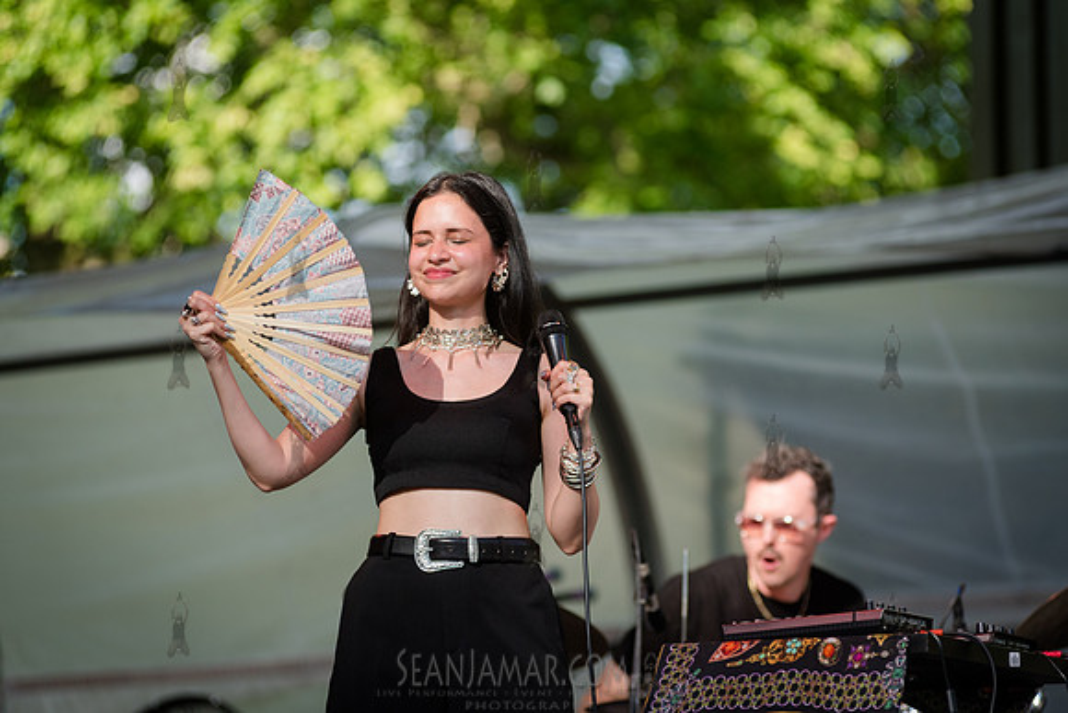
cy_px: 358
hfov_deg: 12.2
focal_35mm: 169
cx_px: 561
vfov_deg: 8.1
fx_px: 5014
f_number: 4
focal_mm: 155
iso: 500
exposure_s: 1/1250
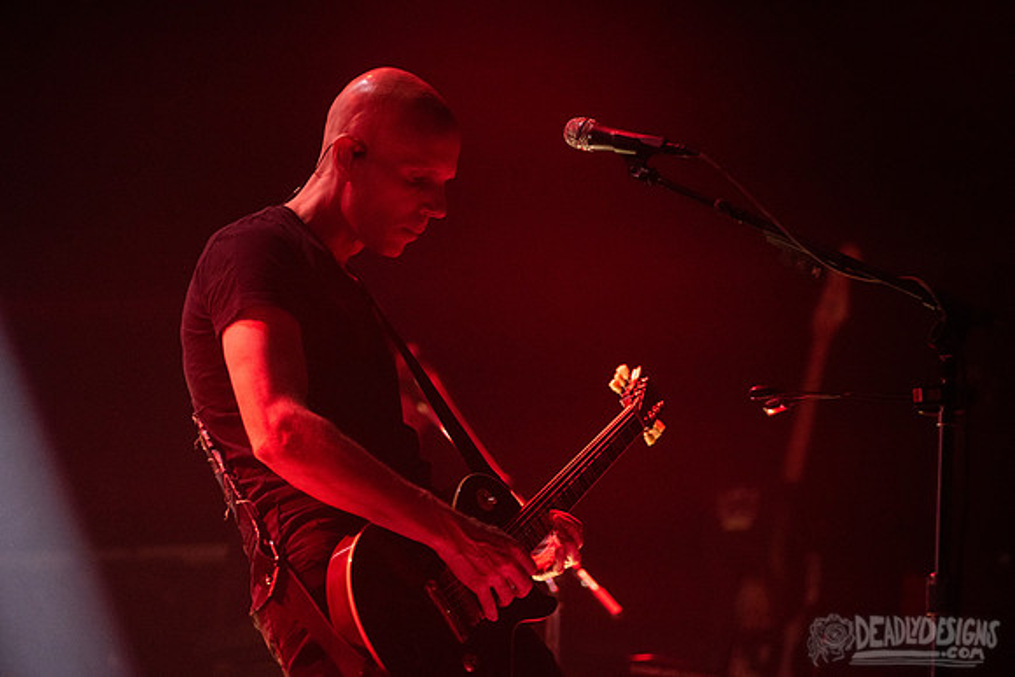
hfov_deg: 12.1
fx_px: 4794
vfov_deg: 8.1
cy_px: 338
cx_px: 508
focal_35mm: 170
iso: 3200
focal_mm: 170
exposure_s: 1/160
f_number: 3.2
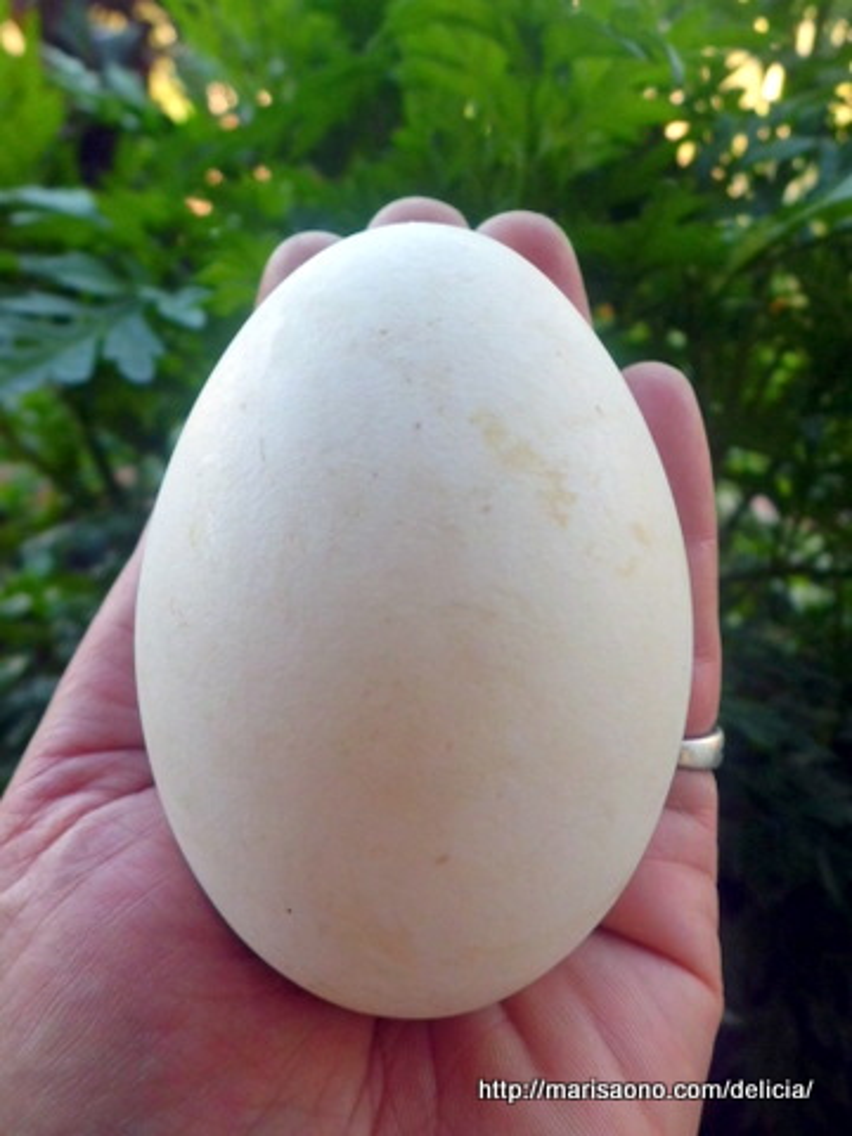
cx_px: 426
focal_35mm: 26
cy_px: 568
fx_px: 853
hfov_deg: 53.1
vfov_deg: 67.3
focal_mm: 4.7
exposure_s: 1/125
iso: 100
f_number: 2.8
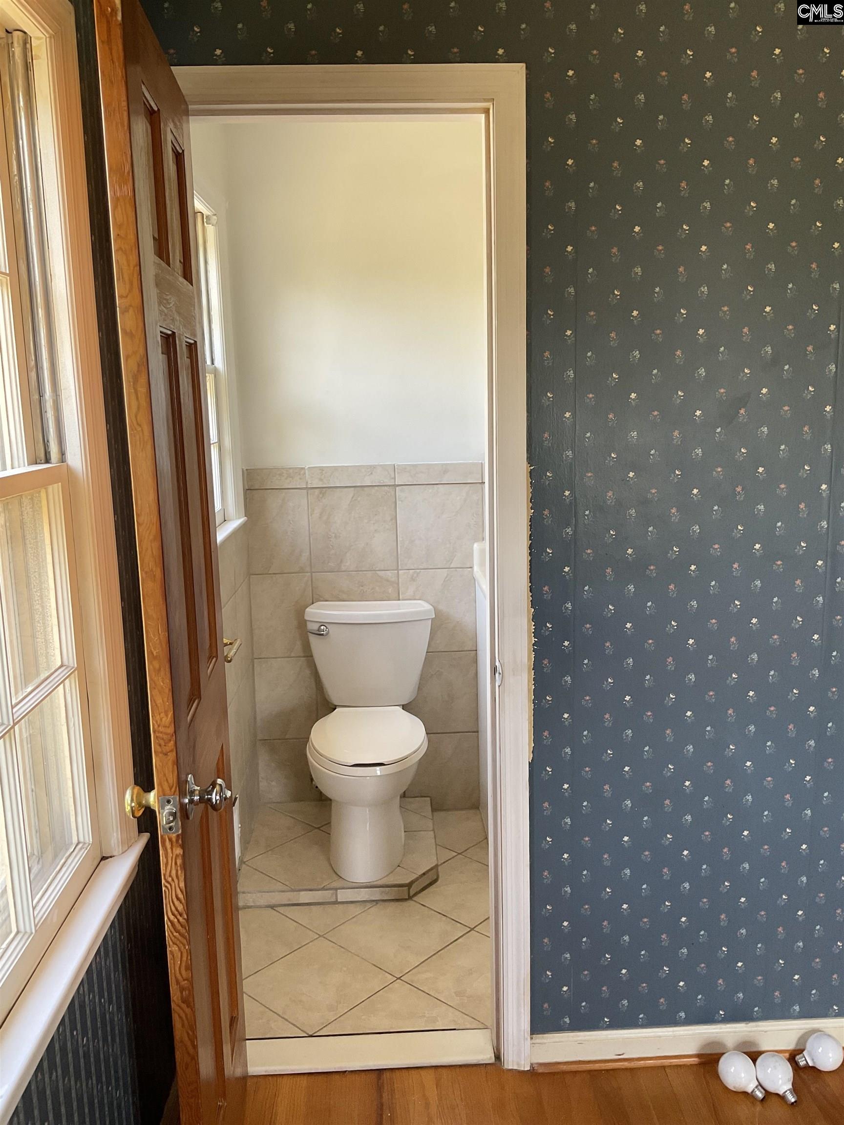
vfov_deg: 61.7
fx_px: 943
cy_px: 562
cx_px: 422
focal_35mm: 29
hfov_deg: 48.2
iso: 64
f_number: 1.8
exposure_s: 1/122
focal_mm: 3
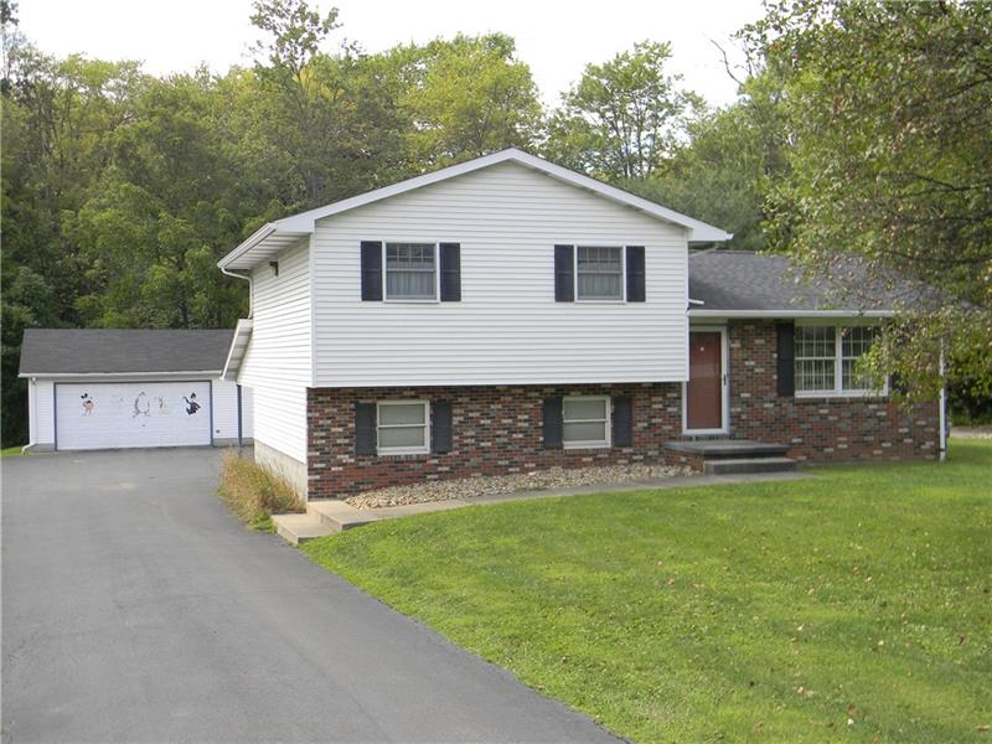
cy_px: 372
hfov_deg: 45.8
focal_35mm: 41
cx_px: 496
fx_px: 1175
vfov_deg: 35.1
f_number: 3.8
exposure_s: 1/330
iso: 112
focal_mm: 7.3
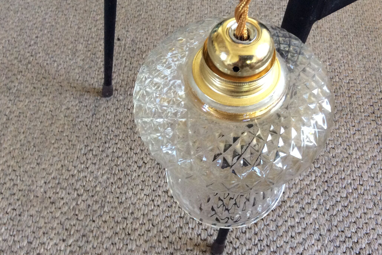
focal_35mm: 42
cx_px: 208
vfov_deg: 31.9
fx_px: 446
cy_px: 132
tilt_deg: -57.6
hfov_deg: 46.4
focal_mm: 3.3
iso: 160
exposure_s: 1/25
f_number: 2.4
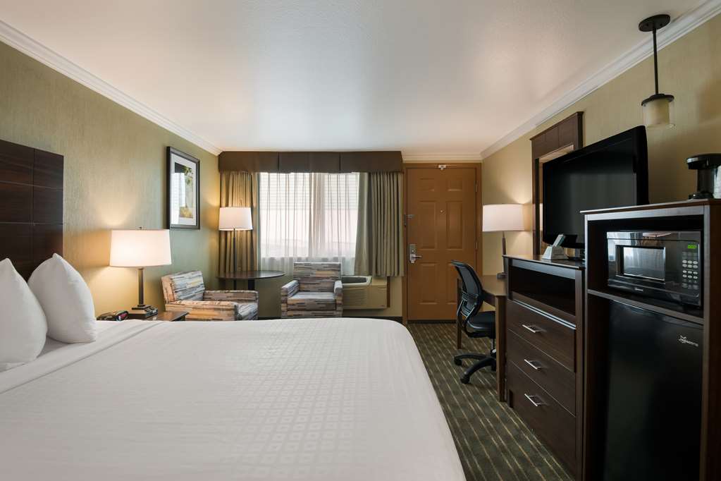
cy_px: 240
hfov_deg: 90.0
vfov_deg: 67.4
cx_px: 360
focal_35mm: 18
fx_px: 360
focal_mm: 18
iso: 320
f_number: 7.1
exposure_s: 1/2.5
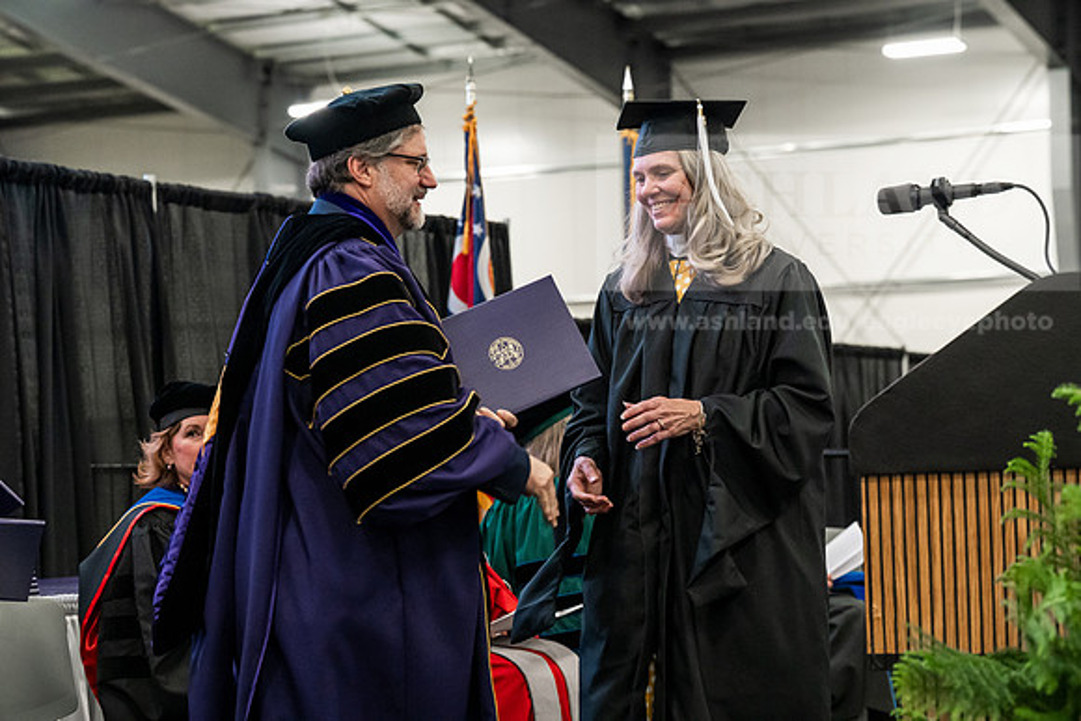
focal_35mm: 86
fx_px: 2583
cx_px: 540
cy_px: 360
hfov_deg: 23.6
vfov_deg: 15.9
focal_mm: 86
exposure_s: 1/250
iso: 6400
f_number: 5
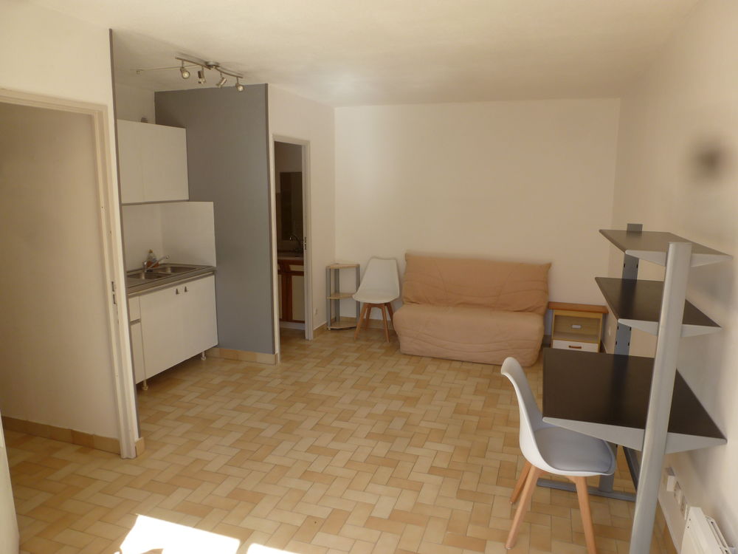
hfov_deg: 71.6
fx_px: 512
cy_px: 277
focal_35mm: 24
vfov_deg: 56.8
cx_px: 369
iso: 100
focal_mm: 4.3
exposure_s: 1/80
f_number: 3.3
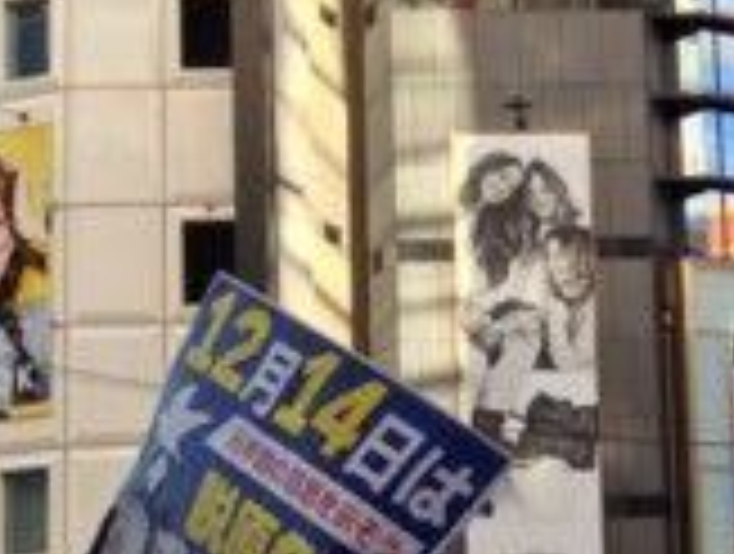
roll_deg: +0.5
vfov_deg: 16.0
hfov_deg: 20.7
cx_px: 752
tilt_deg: +9.1
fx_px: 1934
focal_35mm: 91
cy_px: 527
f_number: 2.4
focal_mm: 4.12
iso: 50
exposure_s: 1/294
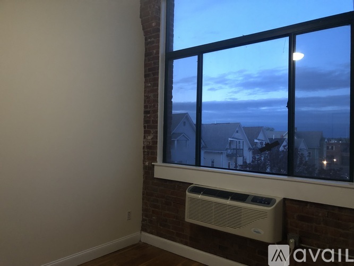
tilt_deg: +0.1
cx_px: 177
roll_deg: -1.4
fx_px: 286
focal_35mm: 28
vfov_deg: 49.7
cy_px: 133
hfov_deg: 63.5
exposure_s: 1/5
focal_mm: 3.99
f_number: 1.8
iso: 80
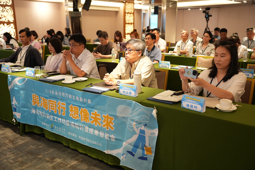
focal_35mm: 35
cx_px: 128
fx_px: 248
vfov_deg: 37.9
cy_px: 85
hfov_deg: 54.4
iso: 800
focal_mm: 35
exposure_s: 1/50
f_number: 2.8
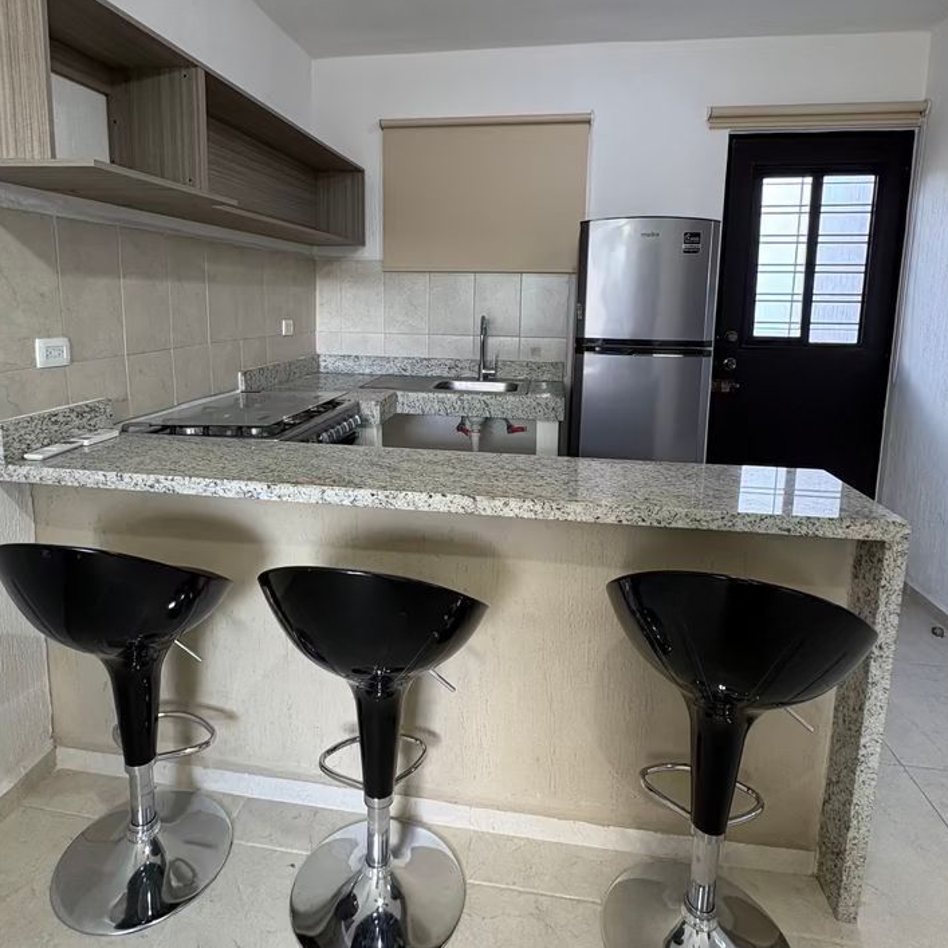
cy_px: 392
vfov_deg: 71.6
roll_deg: -0.8
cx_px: 451
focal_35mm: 21
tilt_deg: -7.1
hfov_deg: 72.1
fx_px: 651
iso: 200
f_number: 2.2
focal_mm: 2.22
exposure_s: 1/120
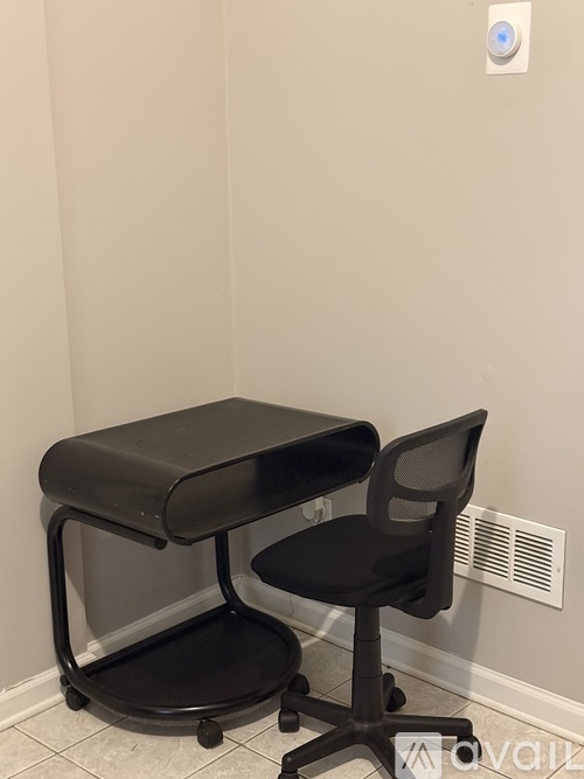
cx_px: 292
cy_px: 390
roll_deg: +0.2
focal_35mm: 48
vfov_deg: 39.7
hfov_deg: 30.3
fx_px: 1080
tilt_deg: -13.9
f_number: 1.78
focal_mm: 6.76
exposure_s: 1/30
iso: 640
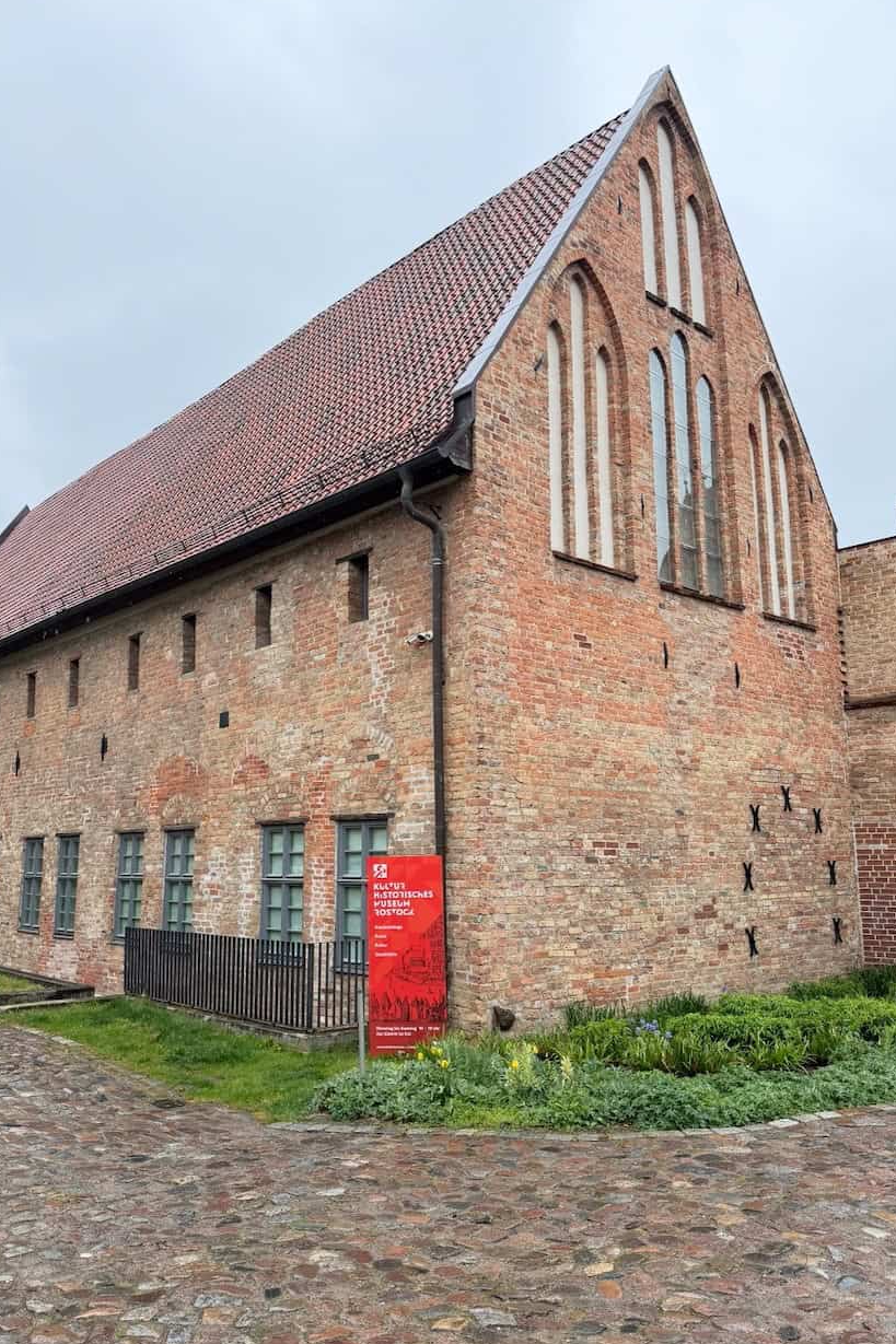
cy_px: 686
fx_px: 971
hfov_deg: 49.4
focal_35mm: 26
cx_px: 395
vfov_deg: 69.4
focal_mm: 6.8
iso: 100
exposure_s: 1/1139
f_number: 1.8
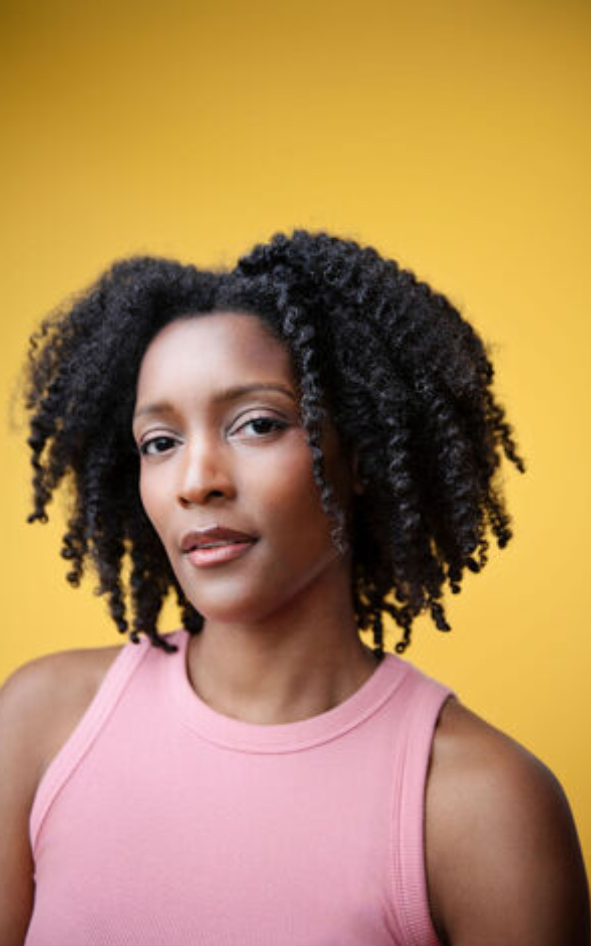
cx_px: 293
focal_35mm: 50
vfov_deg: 40.3
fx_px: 1288
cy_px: 481
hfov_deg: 25.8
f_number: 2.8
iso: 320
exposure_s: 1/80
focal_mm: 48
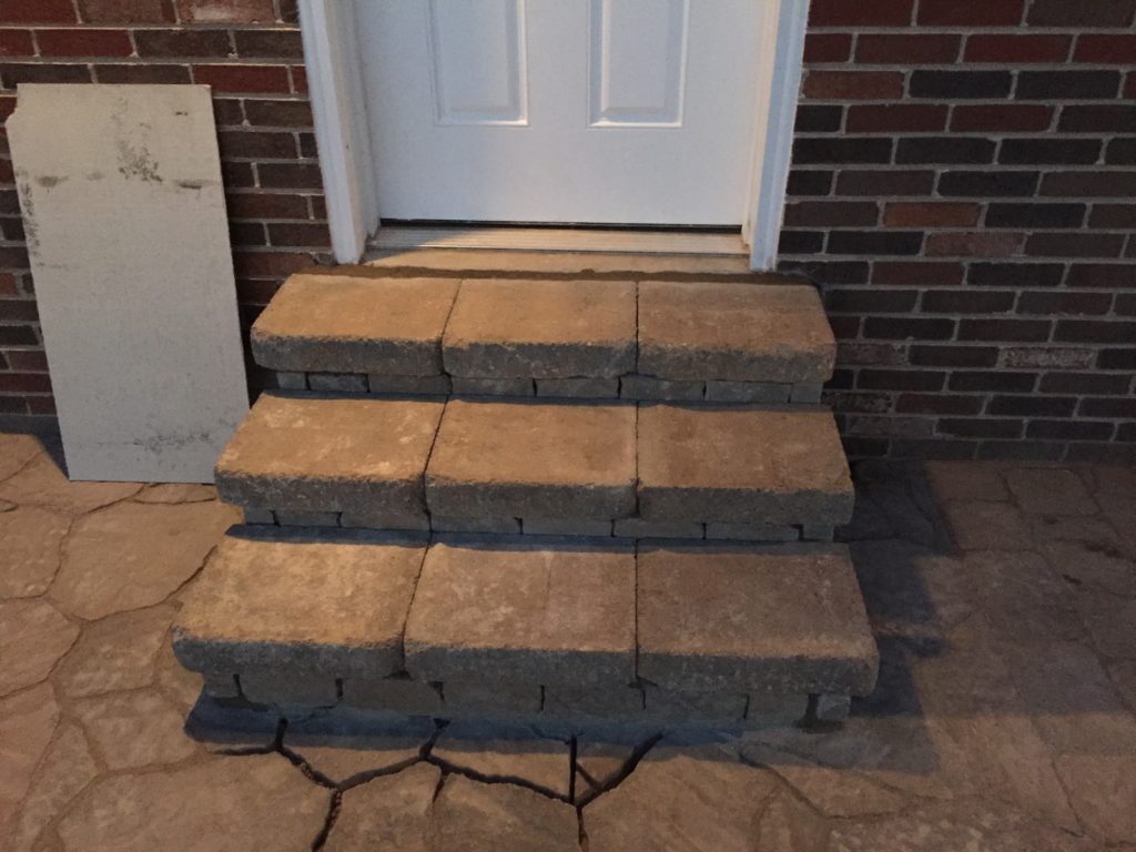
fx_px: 952
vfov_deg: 48.2
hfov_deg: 61.7
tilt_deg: -31.7
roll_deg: +0.2
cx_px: 568
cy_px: 426
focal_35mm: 29
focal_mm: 4.15
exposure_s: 1/15
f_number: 2.2
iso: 640
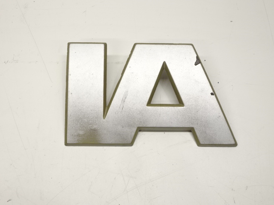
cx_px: 137
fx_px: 364
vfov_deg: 31.5
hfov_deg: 41.2
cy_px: 102
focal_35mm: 46
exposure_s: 1/50
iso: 125
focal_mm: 7.87
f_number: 4.5
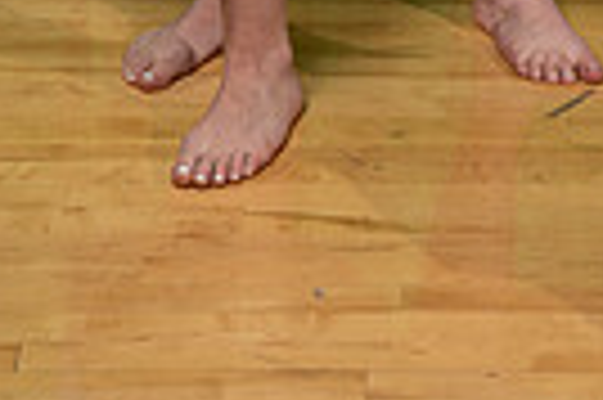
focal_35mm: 185
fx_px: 3095
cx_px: 364
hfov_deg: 11.1
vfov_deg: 7.0
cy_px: -571
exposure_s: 1/250
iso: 200
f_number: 9
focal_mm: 55
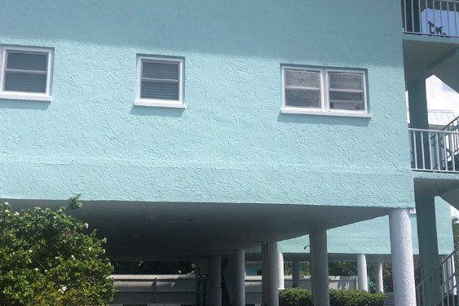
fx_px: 676
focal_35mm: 53
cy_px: 122
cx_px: 238
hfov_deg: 37.5
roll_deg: +0.8
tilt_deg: +14.3
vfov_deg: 25.5
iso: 20
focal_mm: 3.99
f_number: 1.8
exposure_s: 1/2525
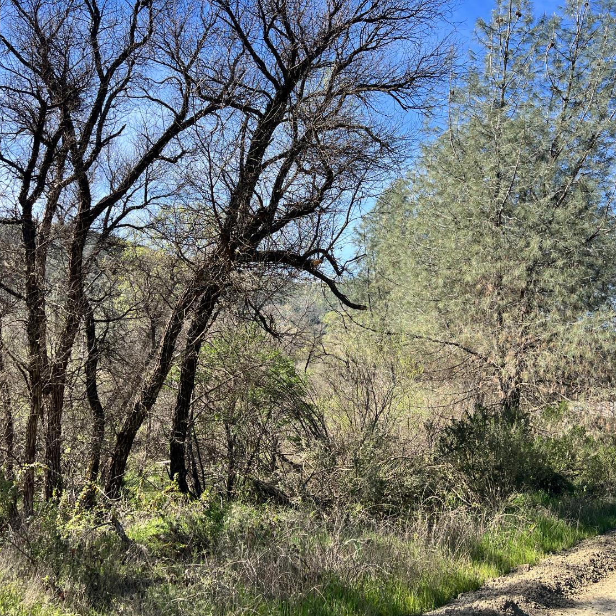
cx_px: 304
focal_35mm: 31
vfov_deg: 52.5
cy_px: 311
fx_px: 624
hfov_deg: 52.5
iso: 50
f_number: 1.5
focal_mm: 5.7
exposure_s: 1/1395
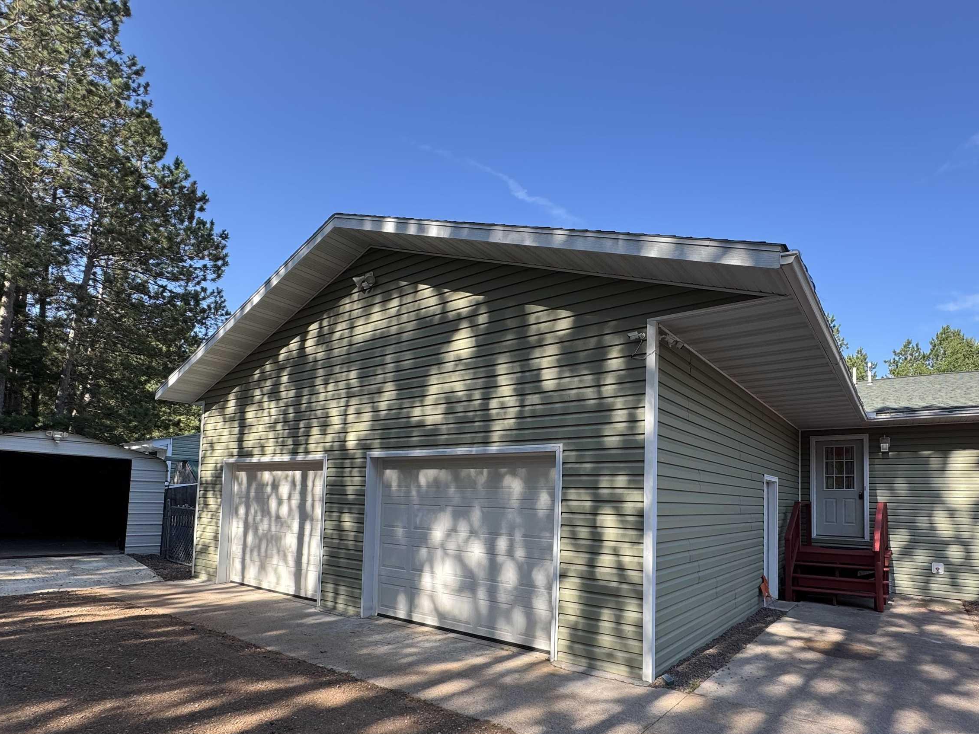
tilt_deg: +1.1
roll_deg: -3.6
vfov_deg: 67.3
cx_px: 551
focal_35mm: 19
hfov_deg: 84.3
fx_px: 537
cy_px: 470
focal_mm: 2.22
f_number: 2.2
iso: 40
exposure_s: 1/352
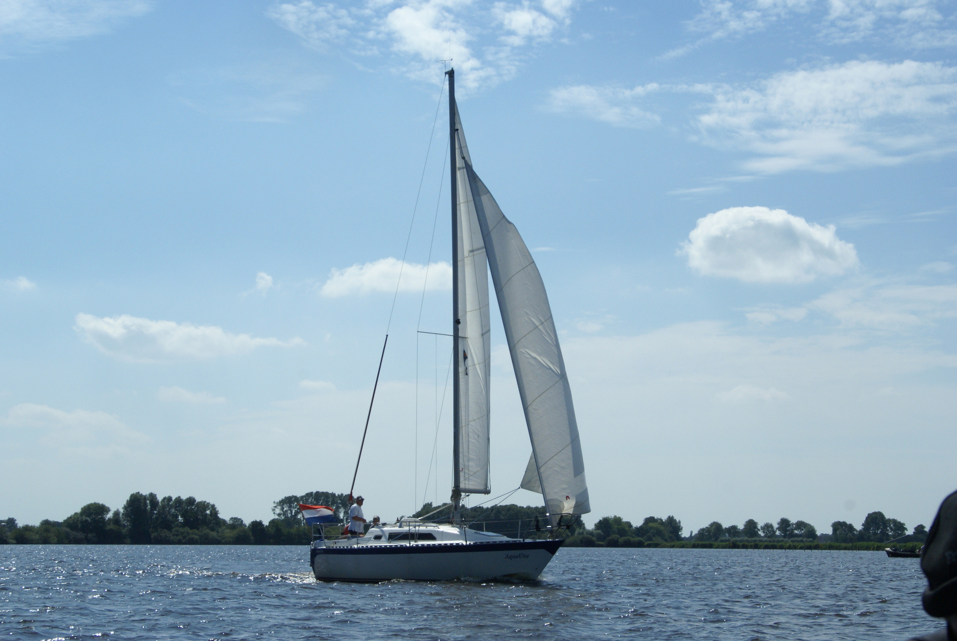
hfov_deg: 29.8
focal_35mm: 68
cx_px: 478
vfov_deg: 20.2
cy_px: 320
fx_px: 1797
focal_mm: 45
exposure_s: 1/640
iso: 400
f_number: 16
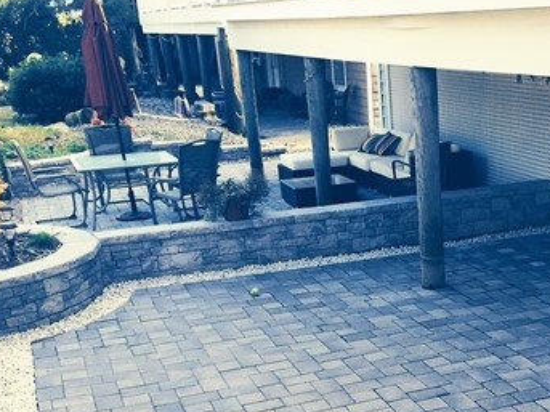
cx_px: 444
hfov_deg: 33.3
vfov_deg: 25.3
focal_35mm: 56
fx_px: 889
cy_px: 366
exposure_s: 1/373
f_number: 2.2
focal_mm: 4.12
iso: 32
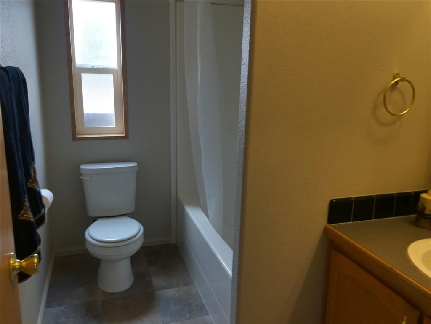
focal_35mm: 29
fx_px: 361
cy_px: 162
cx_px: 216
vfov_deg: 48.2
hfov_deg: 61.7
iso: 50
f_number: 2.2
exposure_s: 1/120
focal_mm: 4.15
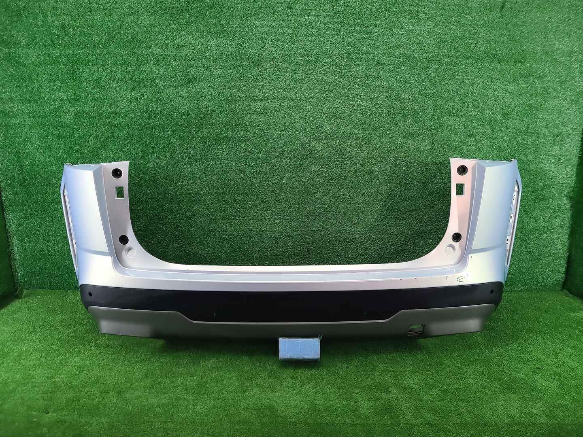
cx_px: 292
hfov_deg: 67.3
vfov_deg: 53.1
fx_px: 438
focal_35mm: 26
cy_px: 218
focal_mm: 5.4
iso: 112
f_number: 1.8
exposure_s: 1/50
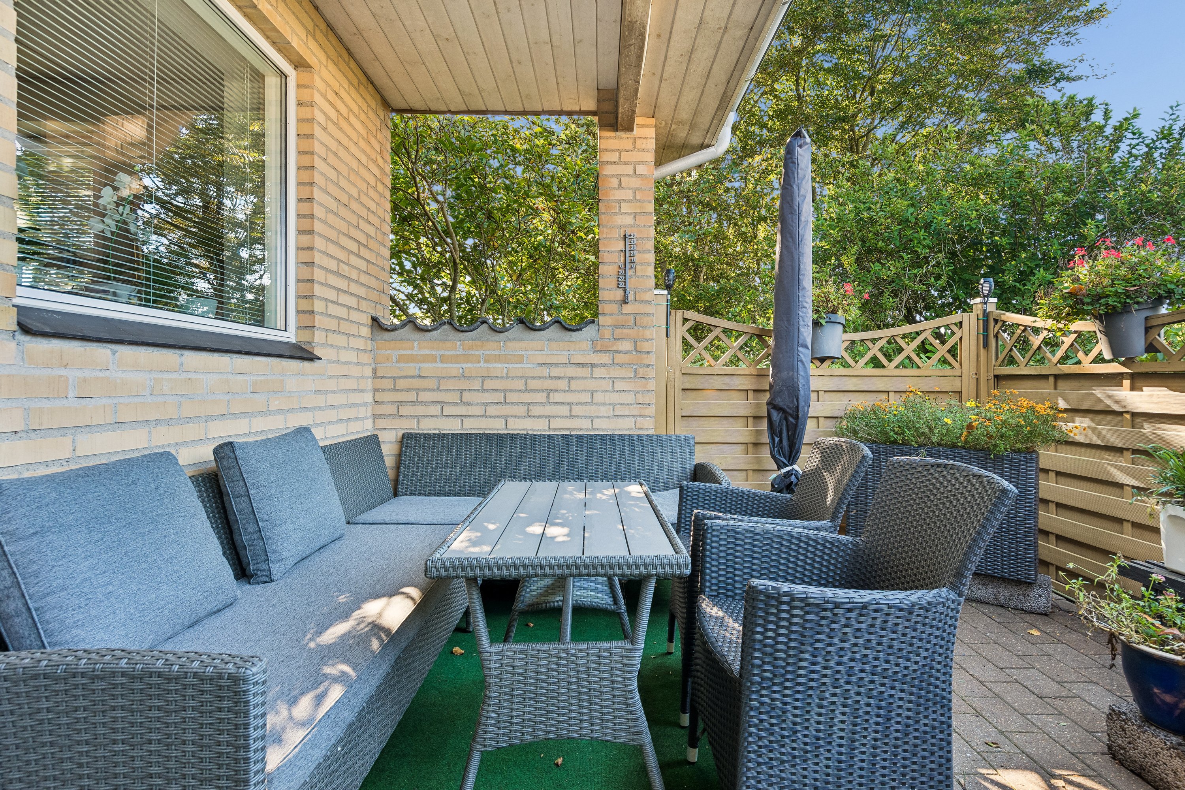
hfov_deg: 96.7
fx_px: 527
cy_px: 395
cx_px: 592
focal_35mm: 16
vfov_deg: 73.7
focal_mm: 16
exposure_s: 1/40
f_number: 7.1
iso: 400
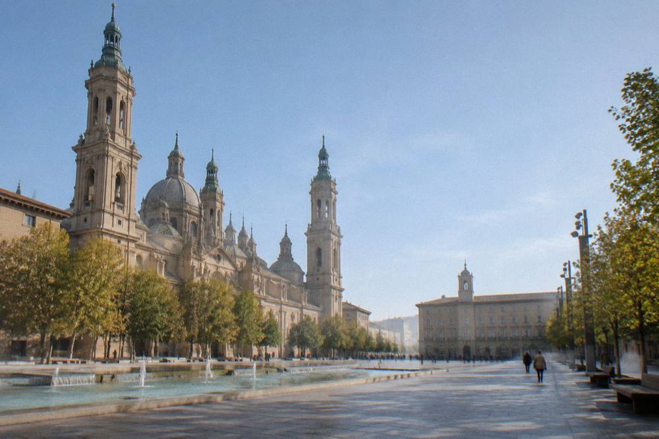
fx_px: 640
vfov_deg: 37.8
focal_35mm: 35
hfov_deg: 54.5
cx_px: 330
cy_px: 220
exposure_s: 1/640
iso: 320
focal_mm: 35
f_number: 9
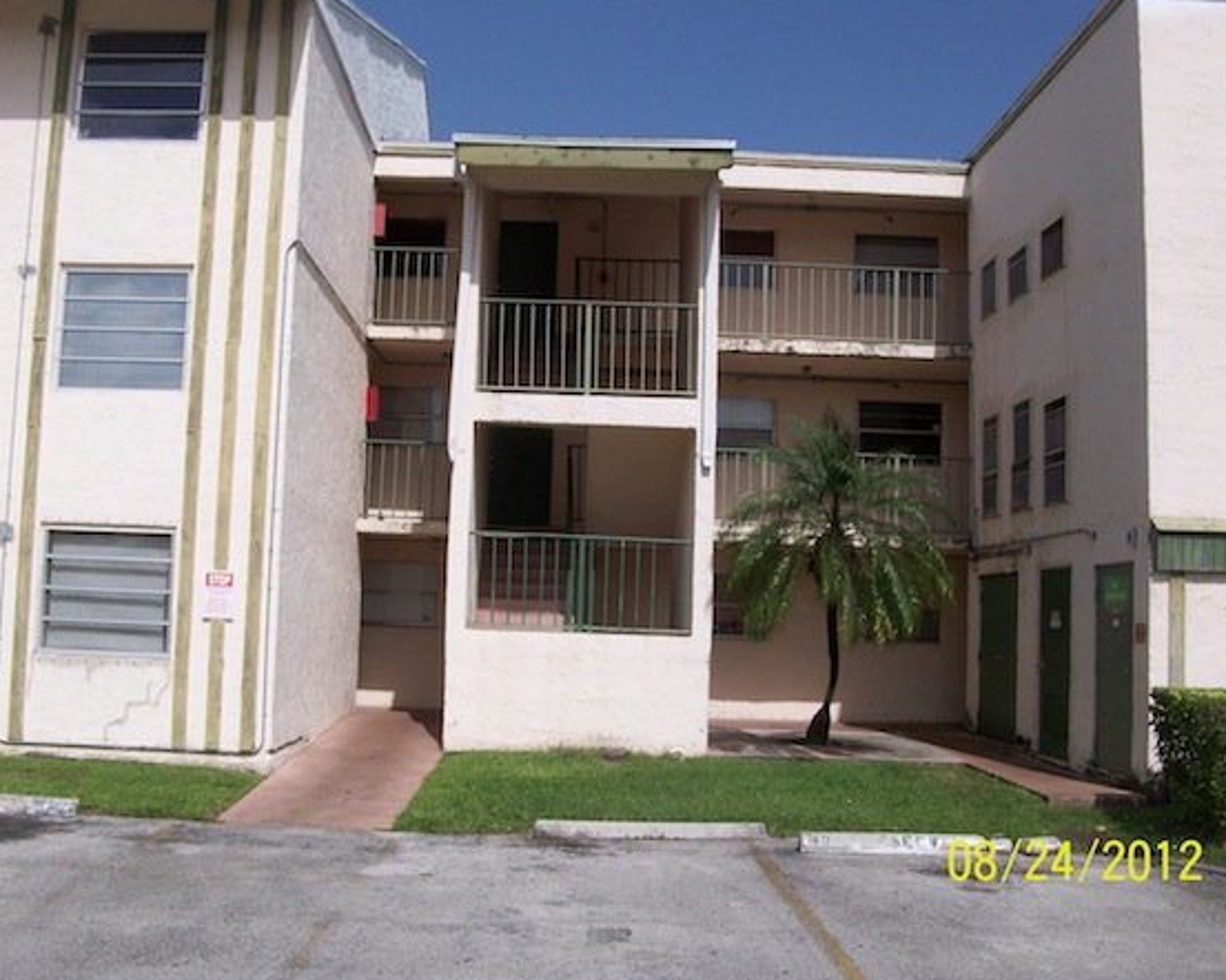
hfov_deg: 50.3
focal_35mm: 36
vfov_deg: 41.1
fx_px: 1306
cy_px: 483
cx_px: 605
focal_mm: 5.7
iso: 64
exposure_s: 1/594
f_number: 5.5
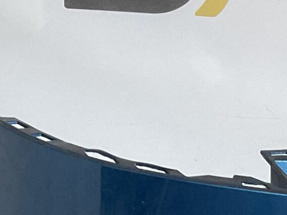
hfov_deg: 14.2
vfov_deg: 10.6
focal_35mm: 130
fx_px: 1078
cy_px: 403
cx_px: 423
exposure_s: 1/100
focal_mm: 3
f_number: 1.8
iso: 40
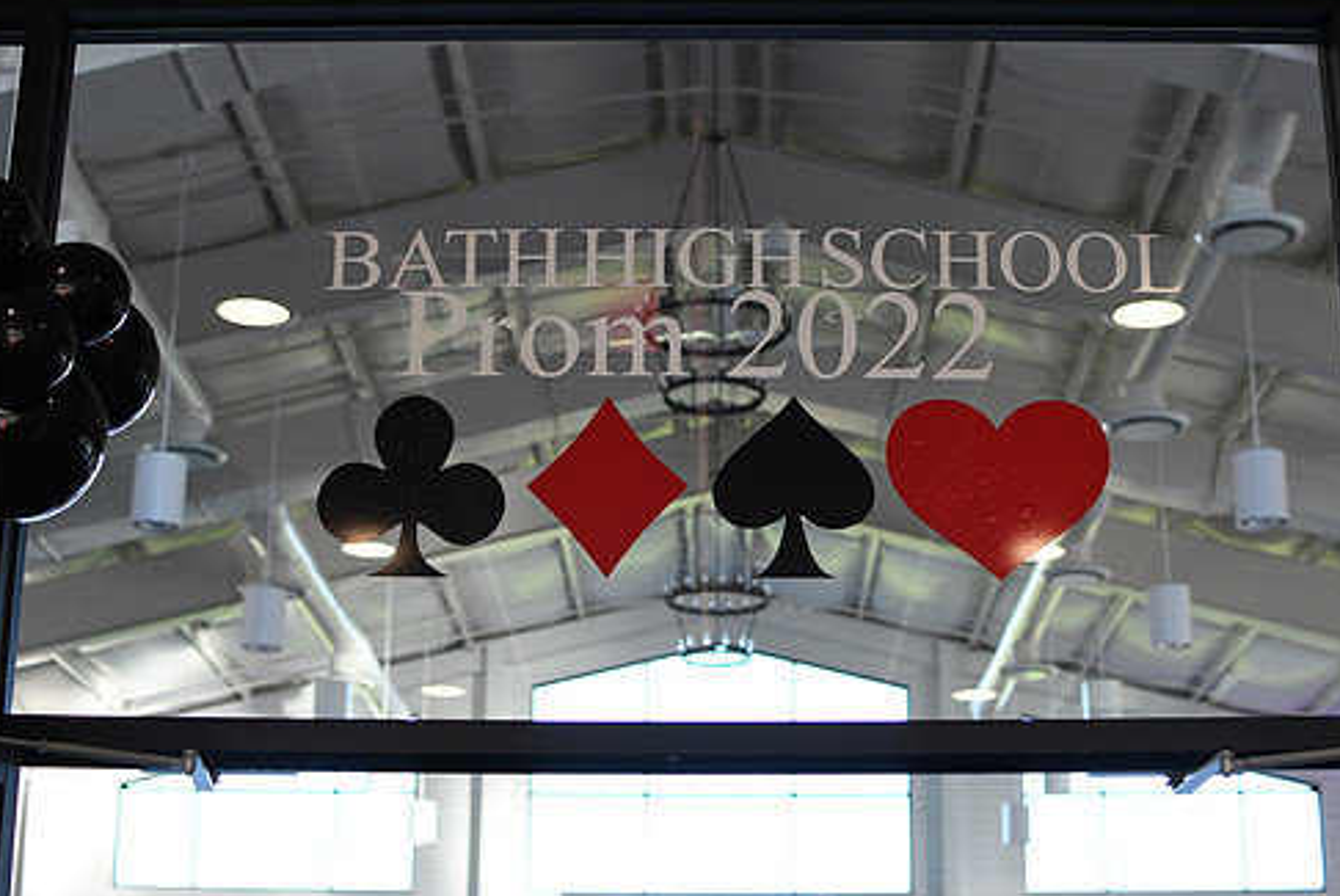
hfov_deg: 32.3
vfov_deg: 21.9
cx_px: 714
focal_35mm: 62
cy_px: 379
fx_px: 2310
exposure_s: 1/250
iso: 500
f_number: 2.8
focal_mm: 35
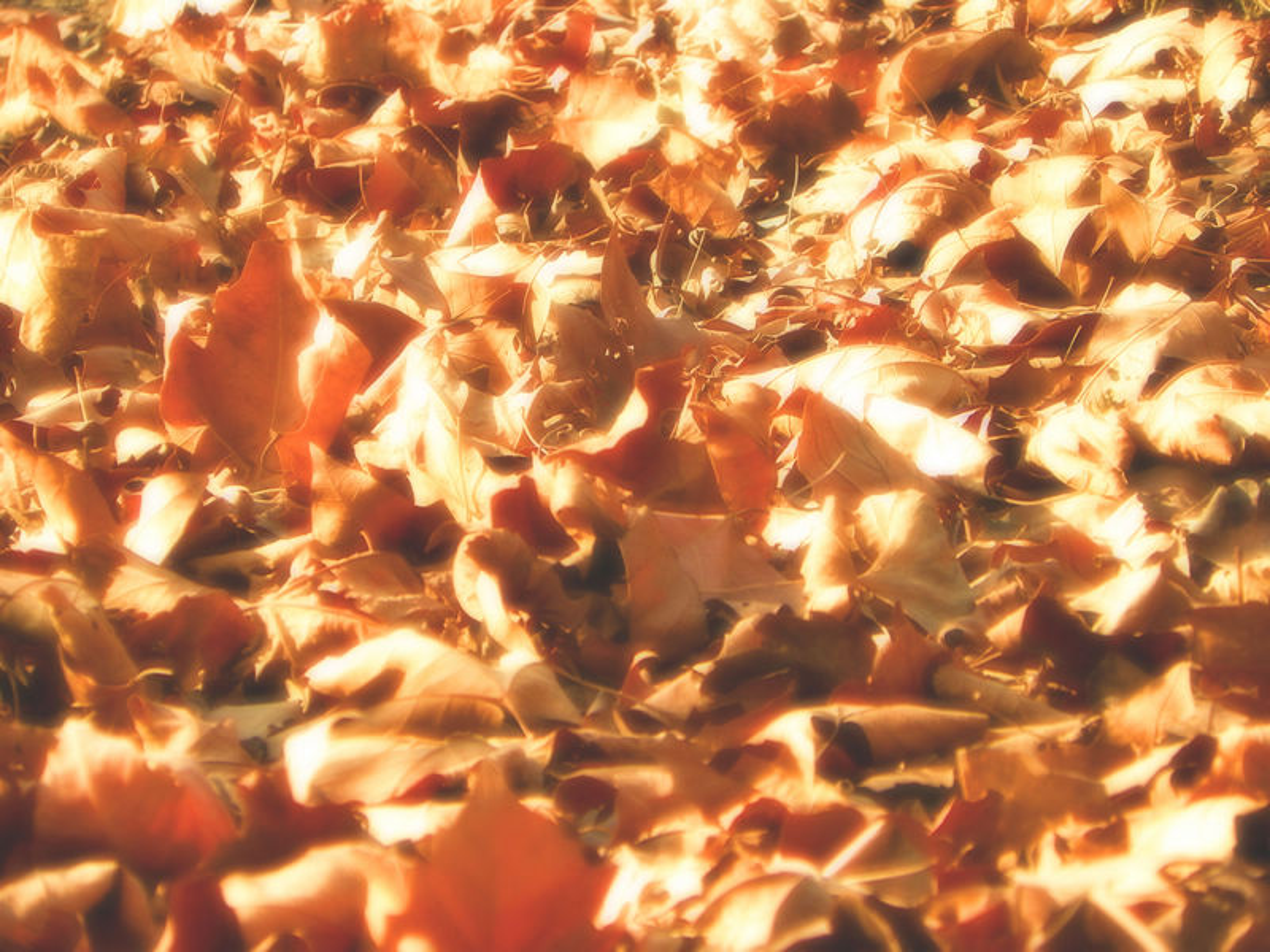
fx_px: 9466
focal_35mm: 258
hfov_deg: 7.7
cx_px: 635
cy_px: 476
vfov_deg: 5.8
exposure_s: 1/160
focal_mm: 45.8
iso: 64
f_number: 4.5
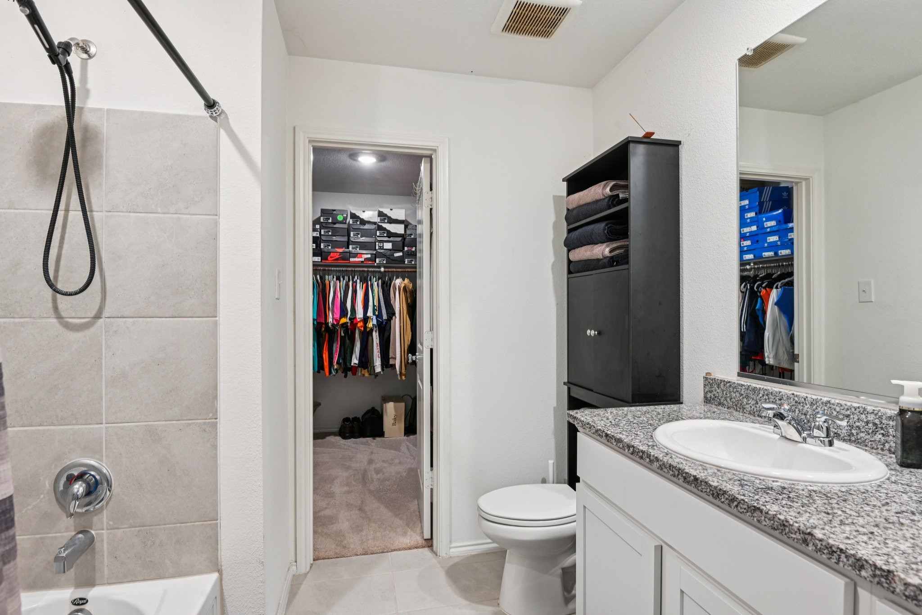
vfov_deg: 67.4
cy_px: 308
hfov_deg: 90.0
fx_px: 461
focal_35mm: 18
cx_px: 461
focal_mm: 18
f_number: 8
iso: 400
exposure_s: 1/6
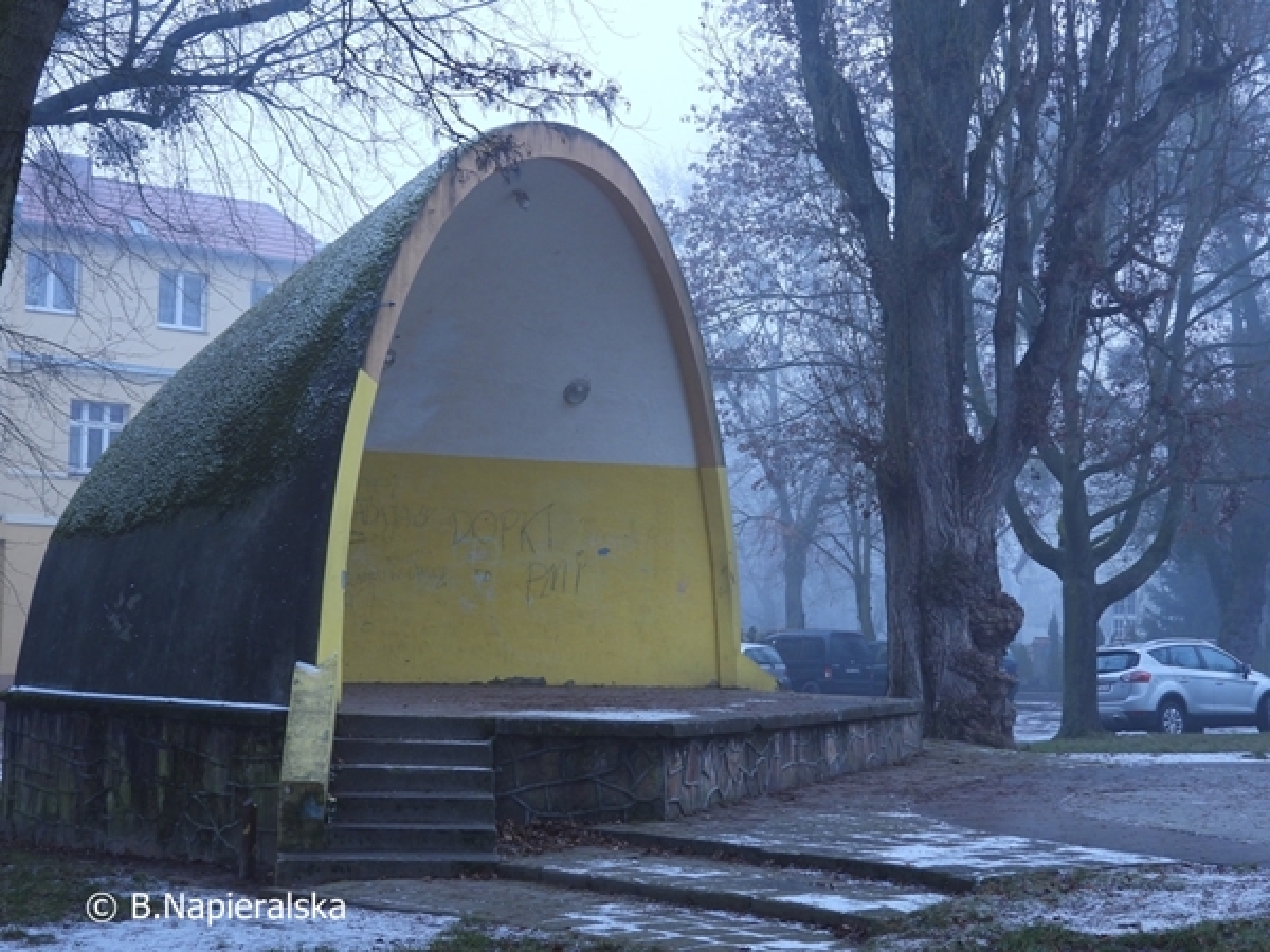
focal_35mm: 65
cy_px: 476
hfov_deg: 29.8
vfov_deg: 22.6
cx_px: 635
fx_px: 2385
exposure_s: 1/30
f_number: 3.5
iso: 125
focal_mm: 11.7
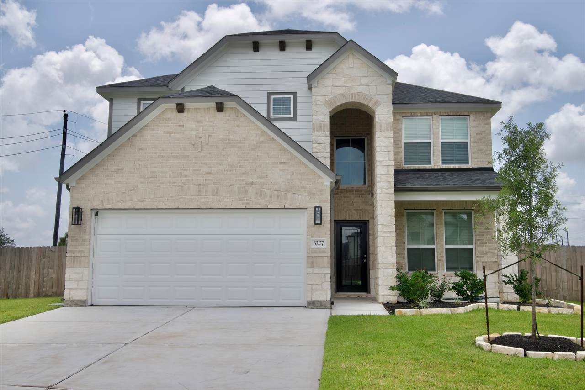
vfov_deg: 37.9
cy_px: 195
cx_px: 292
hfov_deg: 54.4
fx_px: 569
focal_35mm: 35
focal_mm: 35
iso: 200
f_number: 22
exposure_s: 1/100
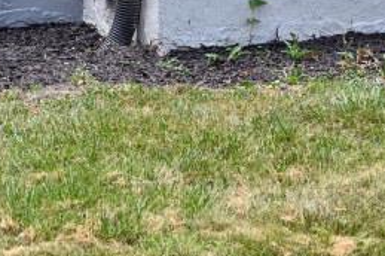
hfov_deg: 17.1
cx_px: 92
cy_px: -323
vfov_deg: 10.2
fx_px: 1270
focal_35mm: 119
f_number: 5.6
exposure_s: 1/250
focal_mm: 20.5
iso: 160
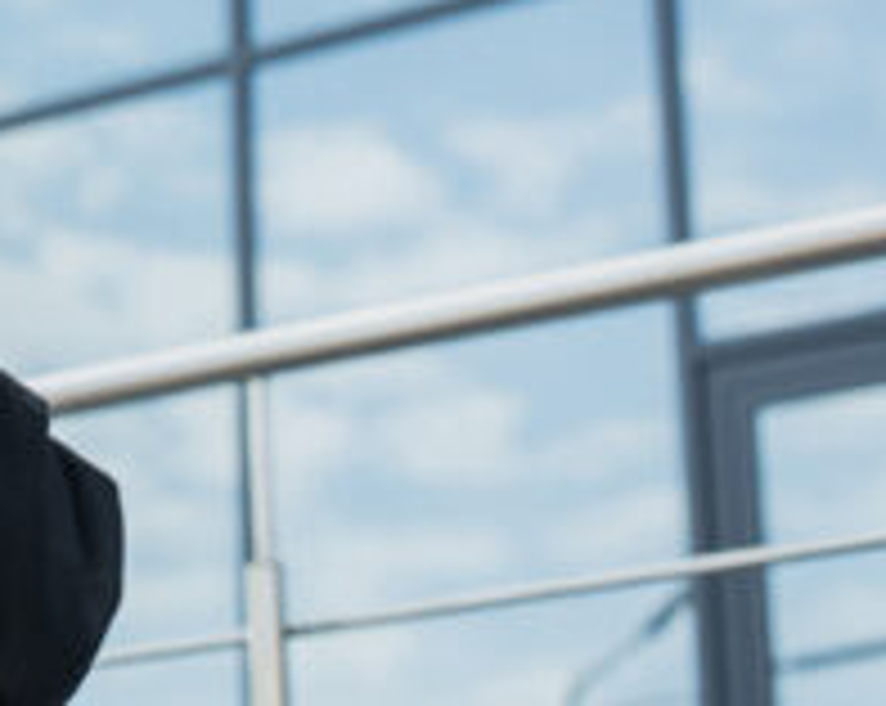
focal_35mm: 148
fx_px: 3875
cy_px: -16
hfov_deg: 12.5
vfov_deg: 10.3
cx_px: -378
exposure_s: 1/200
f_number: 5
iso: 125
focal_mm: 50
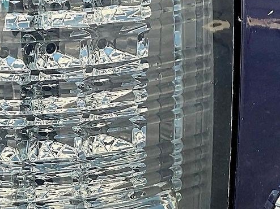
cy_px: 152
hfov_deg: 20.7
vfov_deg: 15.7
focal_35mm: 94
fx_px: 760
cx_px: 77
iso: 32
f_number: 1.8
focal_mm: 3
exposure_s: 1/122
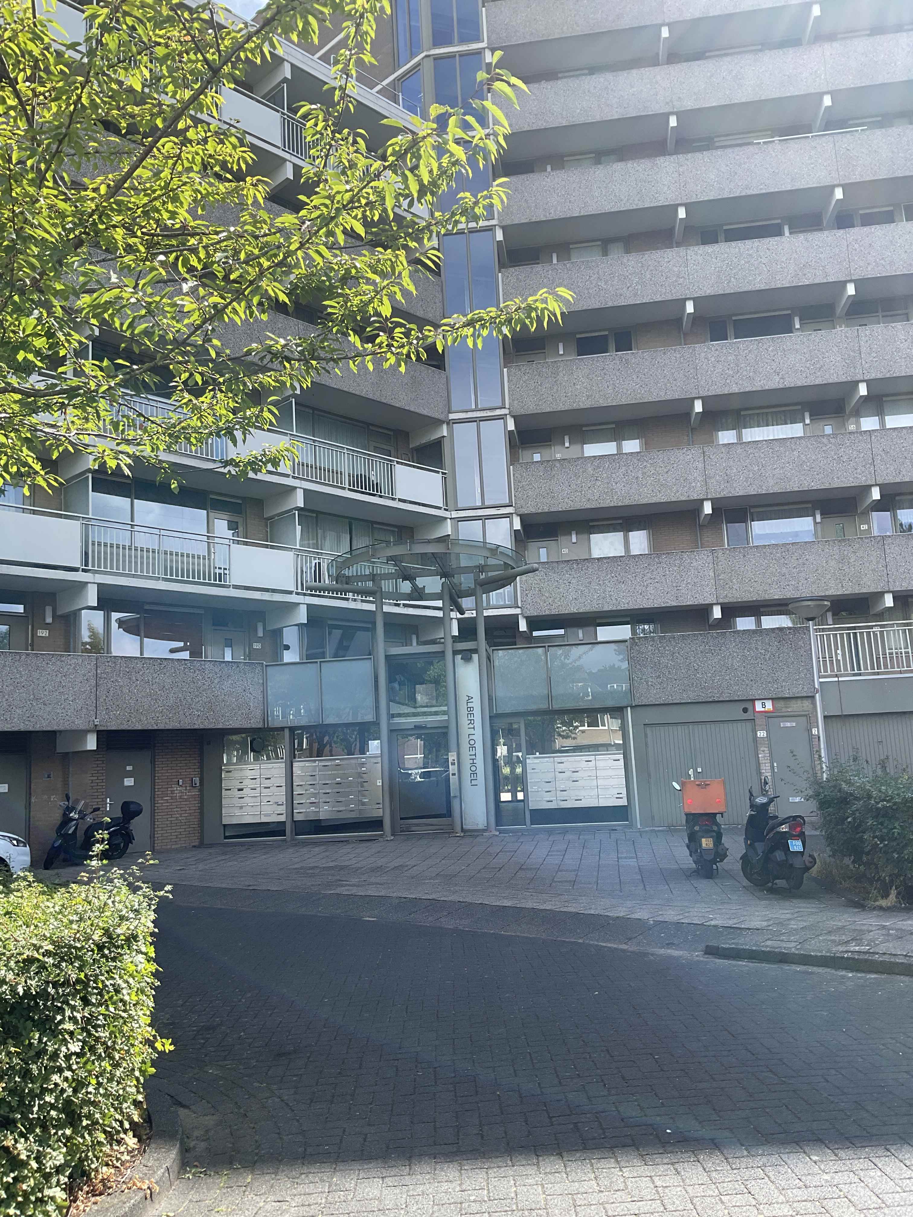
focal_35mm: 29
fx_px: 1020
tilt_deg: +9.0
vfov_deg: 61.7
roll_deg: +3.5
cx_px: 456
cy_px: 608
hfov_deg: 48.2
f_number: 1.8
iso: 16
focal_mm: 3
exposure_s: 1/657
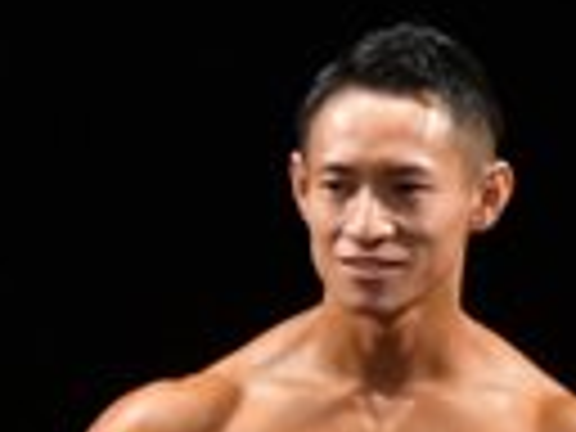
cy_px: 878
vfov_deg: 0.9
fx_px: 29053
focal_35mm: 1746
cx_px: -578
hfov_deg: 1.1
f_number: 5.6
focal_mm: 200
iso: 3200
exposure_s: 1/400
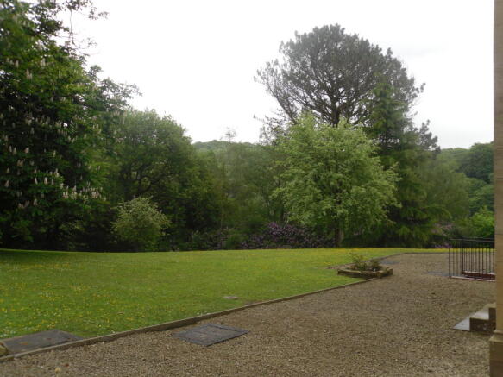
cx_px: 252
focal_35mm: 35
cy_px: 188
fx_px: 508
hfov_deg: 52.6
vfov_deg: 40.7
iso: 100
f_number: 3.5
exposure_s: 1/66
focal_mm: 6.3
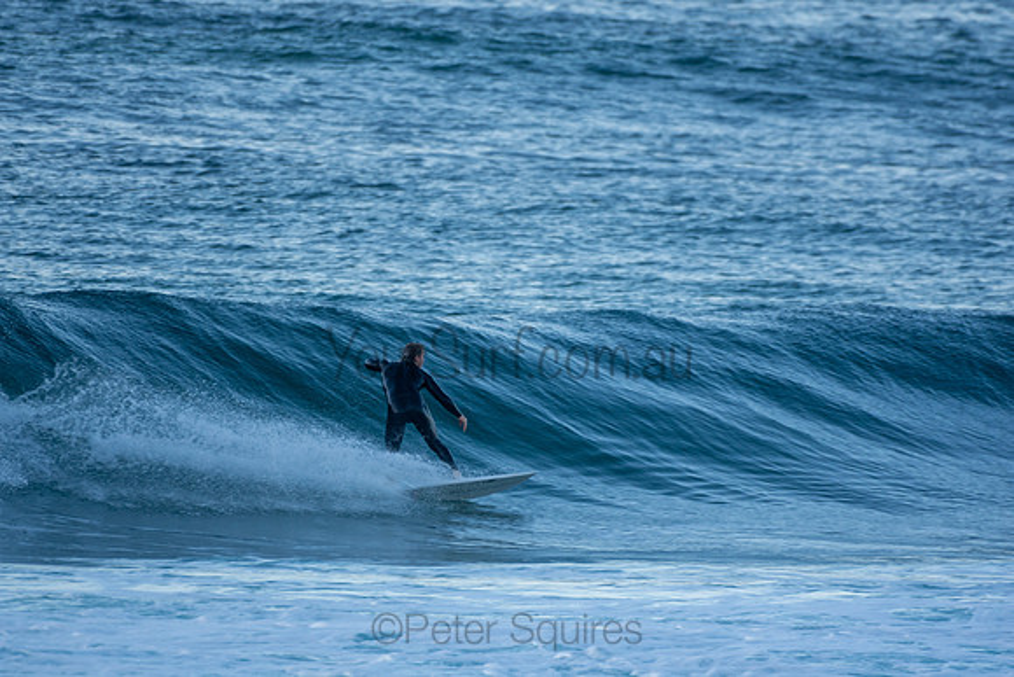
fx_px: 21129
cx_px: 507
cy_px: 338
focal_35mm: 750
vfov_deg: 1.8
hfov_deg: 2.7
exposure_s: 1/400
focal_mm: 500
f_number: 5.6
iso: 280
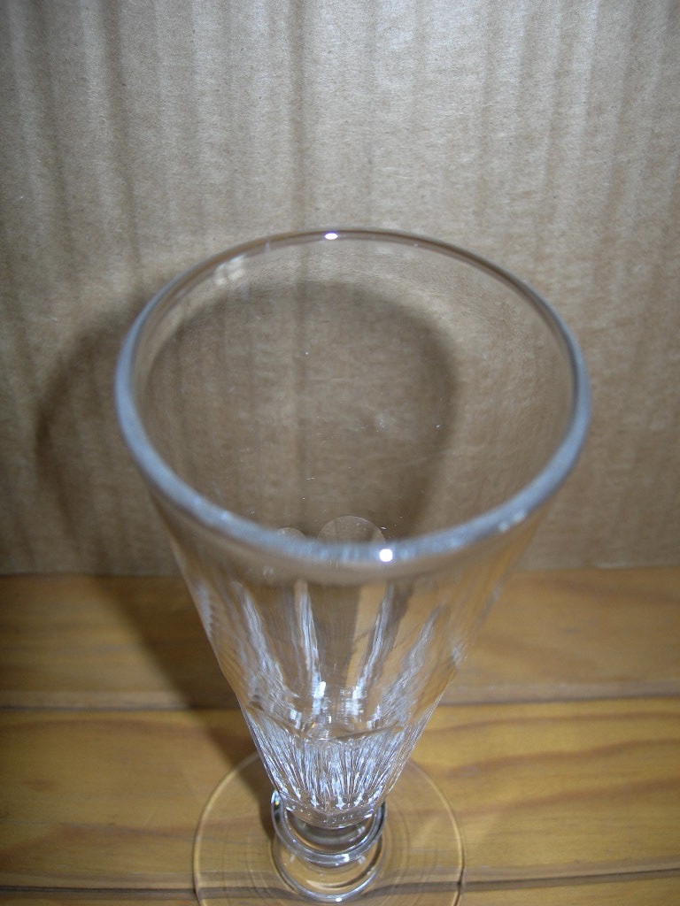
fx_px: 995
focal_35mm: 38
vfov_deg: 49.0
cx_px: 340
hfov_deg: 37.7
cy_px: 453
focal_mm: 7.8
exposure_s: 1/60.1
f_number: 2.8
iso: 50
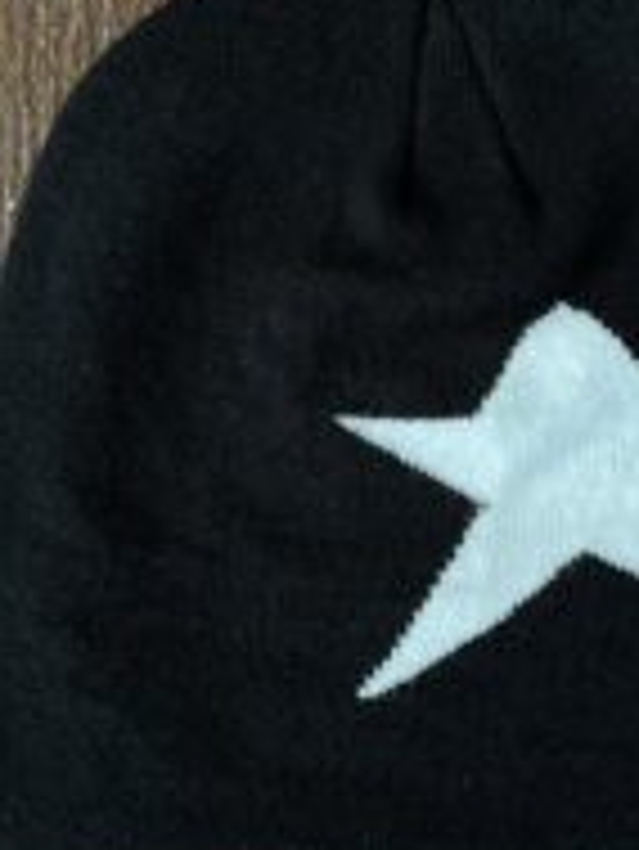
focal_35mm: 55
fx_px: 1352
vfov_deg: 34.9
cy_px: 436
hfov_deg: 26.3
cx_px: 454
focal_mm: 5.7
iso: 125
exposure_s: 1/50
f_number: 1.5
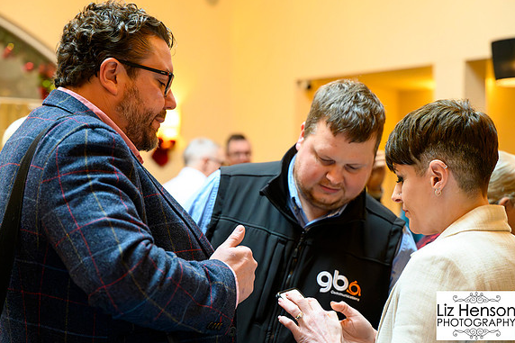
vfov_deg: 19.2
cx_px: 259
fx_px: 1015
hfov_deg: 28.5
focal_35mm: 71
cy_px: 171
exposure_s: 1/200
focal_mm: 70
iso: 16000
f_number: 4
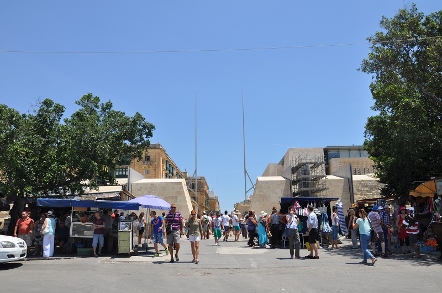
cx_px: 221
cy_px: 146
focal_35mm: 30
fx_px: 368
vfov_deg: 43.5
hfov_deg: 62.0
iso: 200
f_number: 10
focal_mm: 20
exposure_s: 1/400
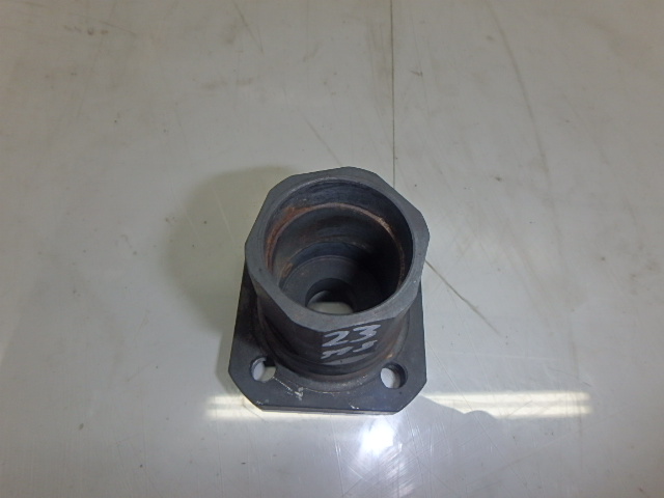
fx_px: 403
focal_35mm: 21
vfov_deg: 63.4
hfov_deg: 79.0
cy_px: 249
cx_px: 332
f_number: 6
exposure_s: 1/30
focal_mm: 3.7
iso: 125
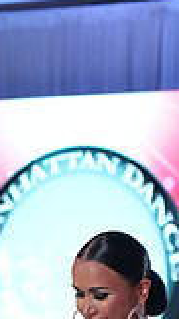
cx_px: 111
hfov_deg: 3.1
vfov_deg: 5.4
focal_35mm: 393
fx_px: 3320
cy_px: 528
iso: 3200
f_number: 4
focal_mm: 105
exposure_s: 1/500
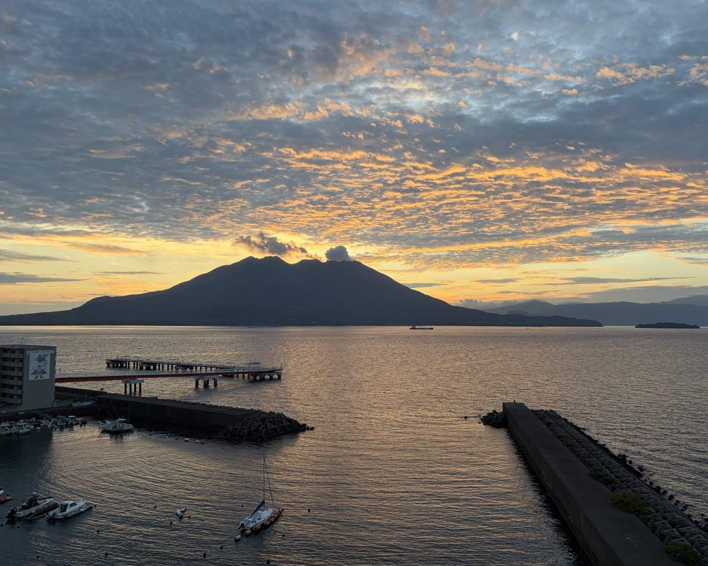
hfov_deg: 62.1
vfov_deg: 51.5
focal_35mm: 28
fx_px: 587
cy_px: 287
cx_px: 381
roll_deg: +0.3
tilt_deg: +3.4
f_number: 1.6
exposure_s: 1/309
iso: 50
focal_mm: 5.96
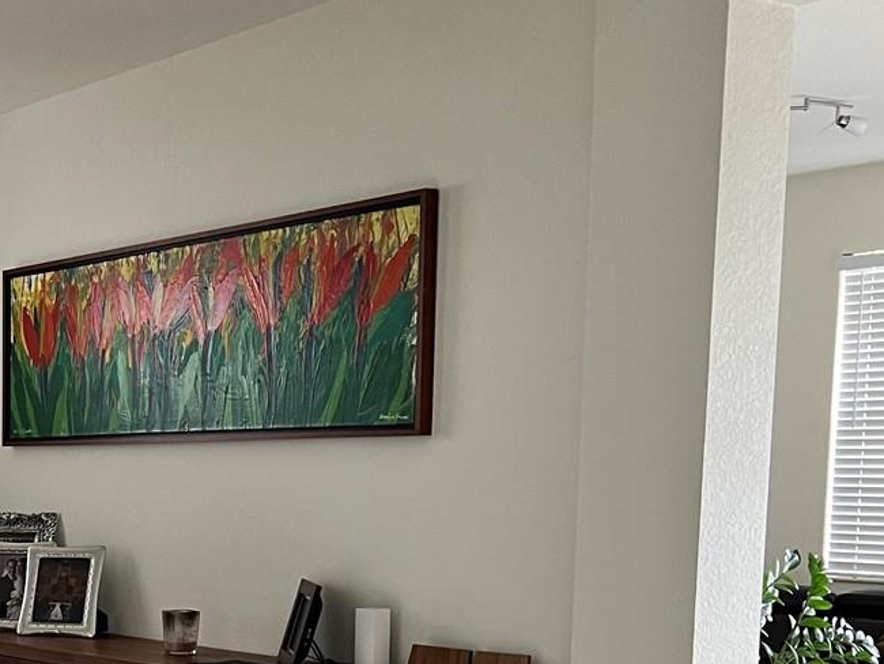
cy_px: 637
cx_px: -178
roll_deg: +1.0
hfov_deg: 26.8
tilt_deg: -6.4
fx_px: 1635
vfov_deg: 22.2
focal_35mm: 64
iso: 250
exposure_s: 1/60
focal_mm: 5.7
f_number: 1.5
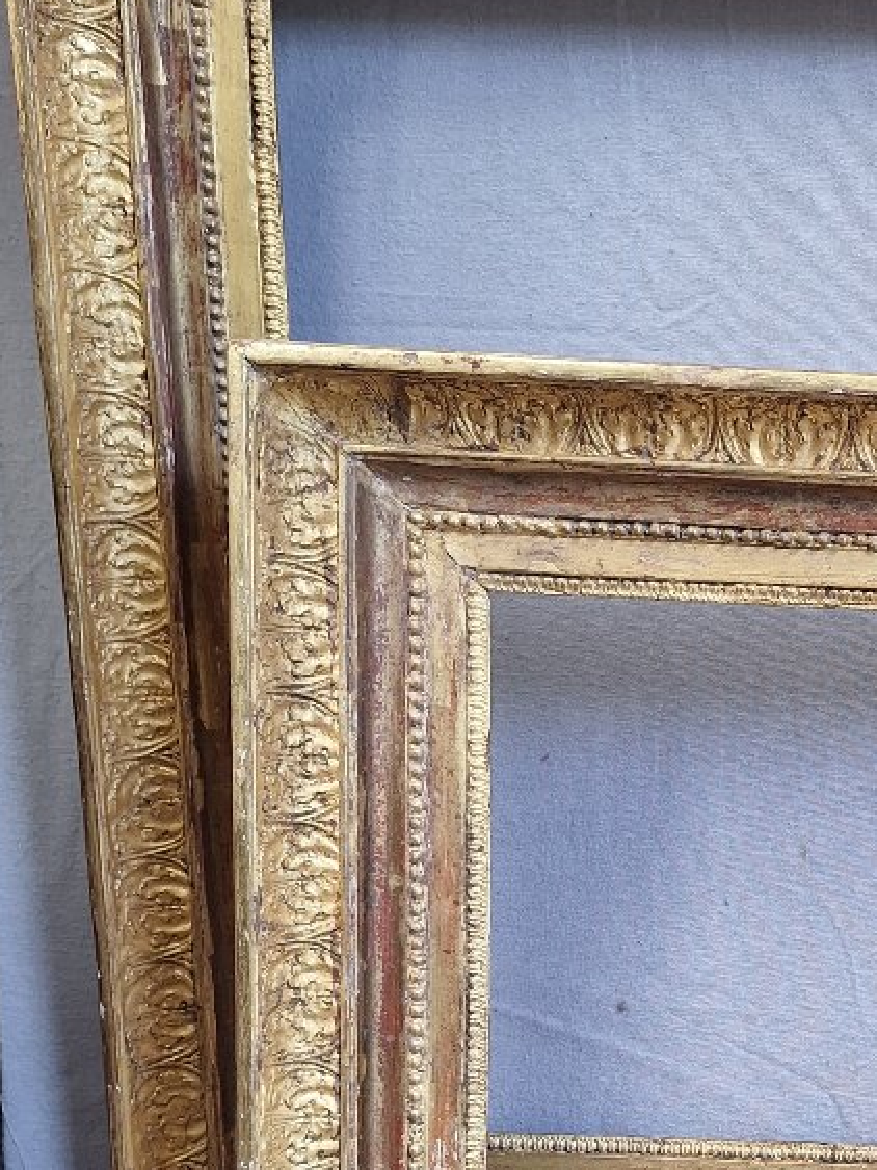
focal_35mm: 49
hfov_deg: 27.6
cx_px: 919
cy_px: 921
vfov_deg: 37.6
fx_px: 1656
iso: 64
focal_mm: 5.54
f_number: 1.8
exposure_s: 1/100
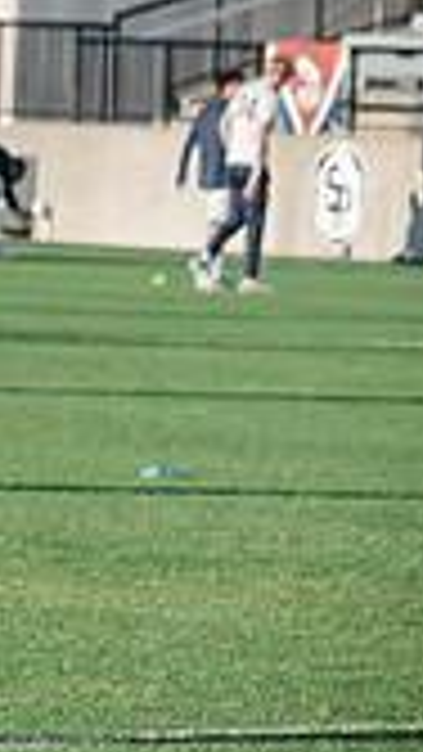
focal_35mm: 563
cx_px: -864
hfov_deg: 2.1
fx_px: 11221
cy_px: -38
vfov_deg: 3.8
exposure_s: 1/4000
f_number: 6.3
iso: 1250
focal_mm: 155
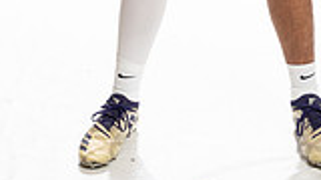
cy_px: -254
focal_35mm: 150
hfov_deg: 14.3
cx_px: 205
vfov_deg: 7.5
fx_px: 1277
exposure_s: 1/250
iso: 800
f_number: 8
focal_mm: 51
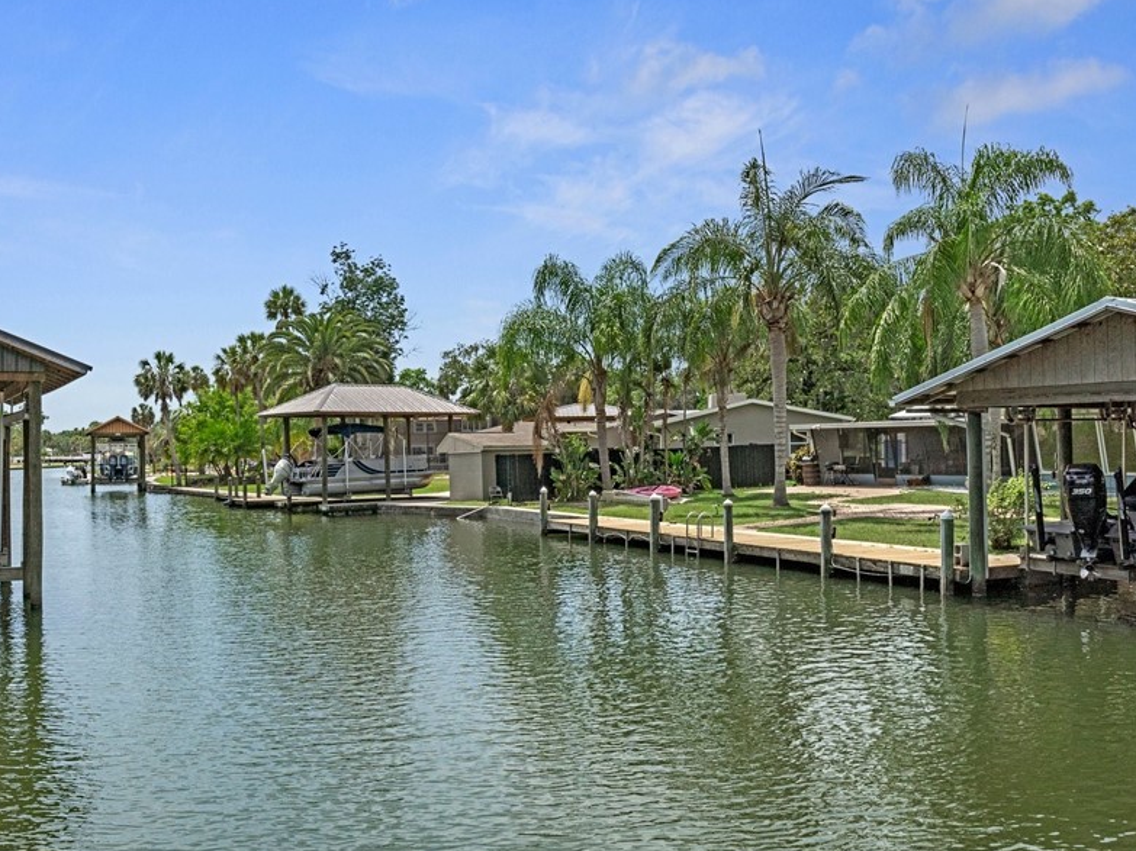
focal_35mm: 32
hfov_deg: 56.5
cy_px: 395
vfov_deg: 44.1
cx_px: 476
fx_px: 1050
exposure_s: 1/1600
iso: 320
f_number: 8
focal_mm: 16
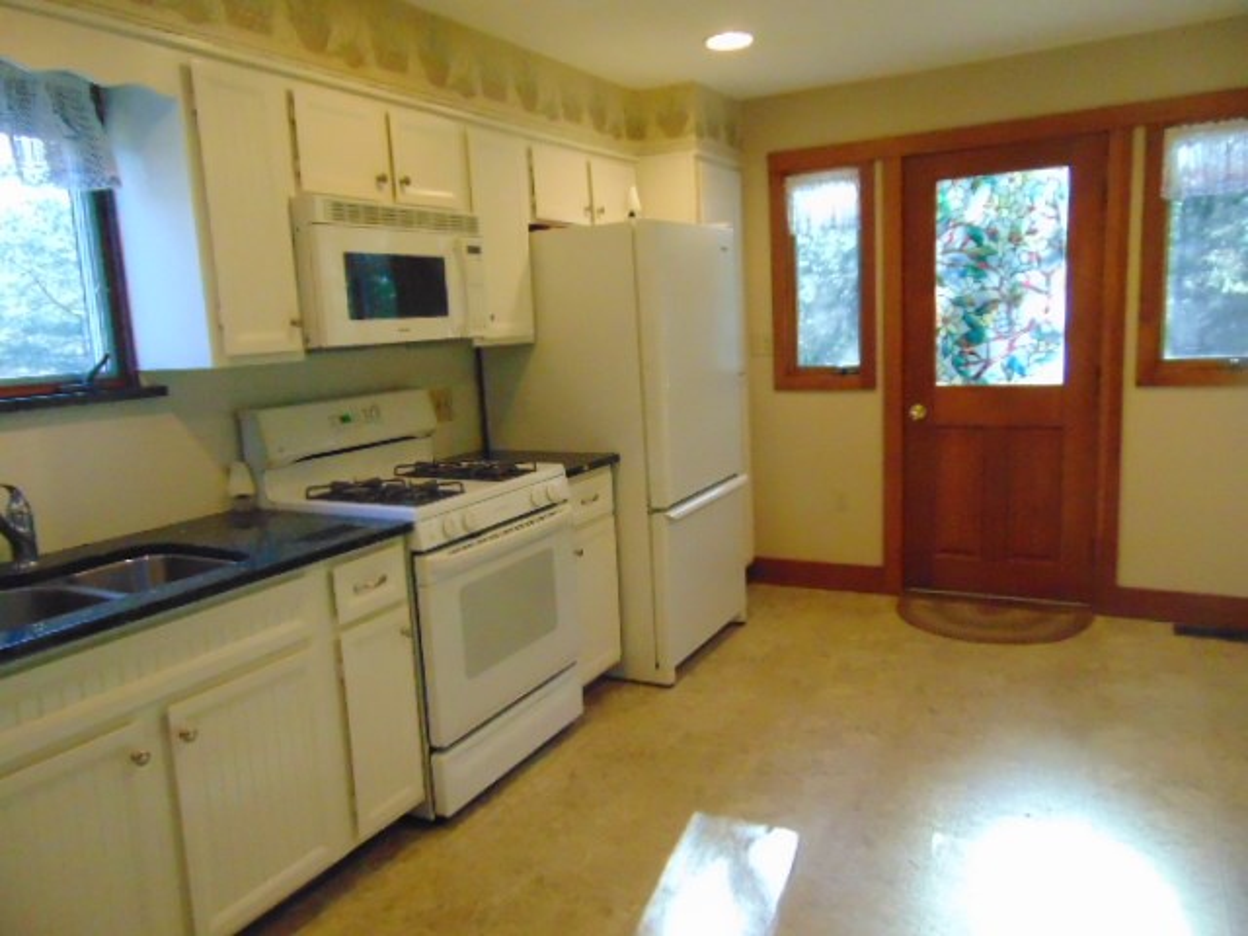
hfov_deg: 69.4
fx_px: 901
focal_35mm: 25
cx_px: 624
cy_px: 468
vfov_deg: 54.9
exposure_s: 1/125
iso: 800
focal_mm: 4.5
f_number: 3
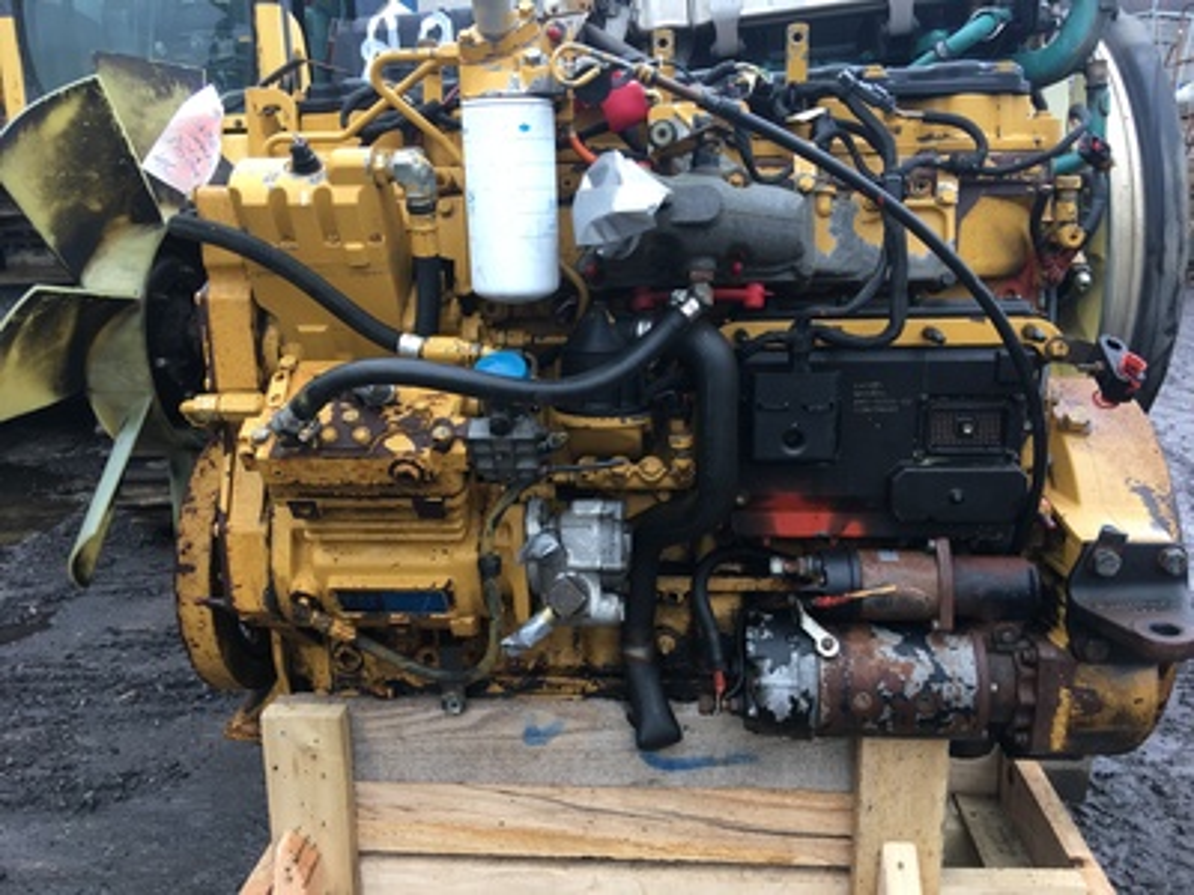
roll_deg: +0.7
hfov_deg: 61.7
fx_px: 1000
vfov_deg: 48.2
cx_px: 597
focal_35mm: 29
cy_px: 448
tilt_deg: -13.8
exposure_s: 1/120
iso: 32
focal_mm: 4.15
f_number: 2.2
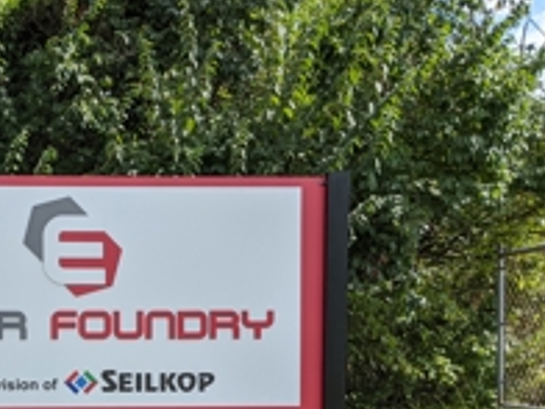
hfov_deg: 33.1
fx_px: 866
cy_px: 370
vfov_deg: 25.7
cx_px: 50
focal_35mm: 55
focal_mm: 4.38
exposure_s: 1/2347
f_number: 1.73
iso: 55
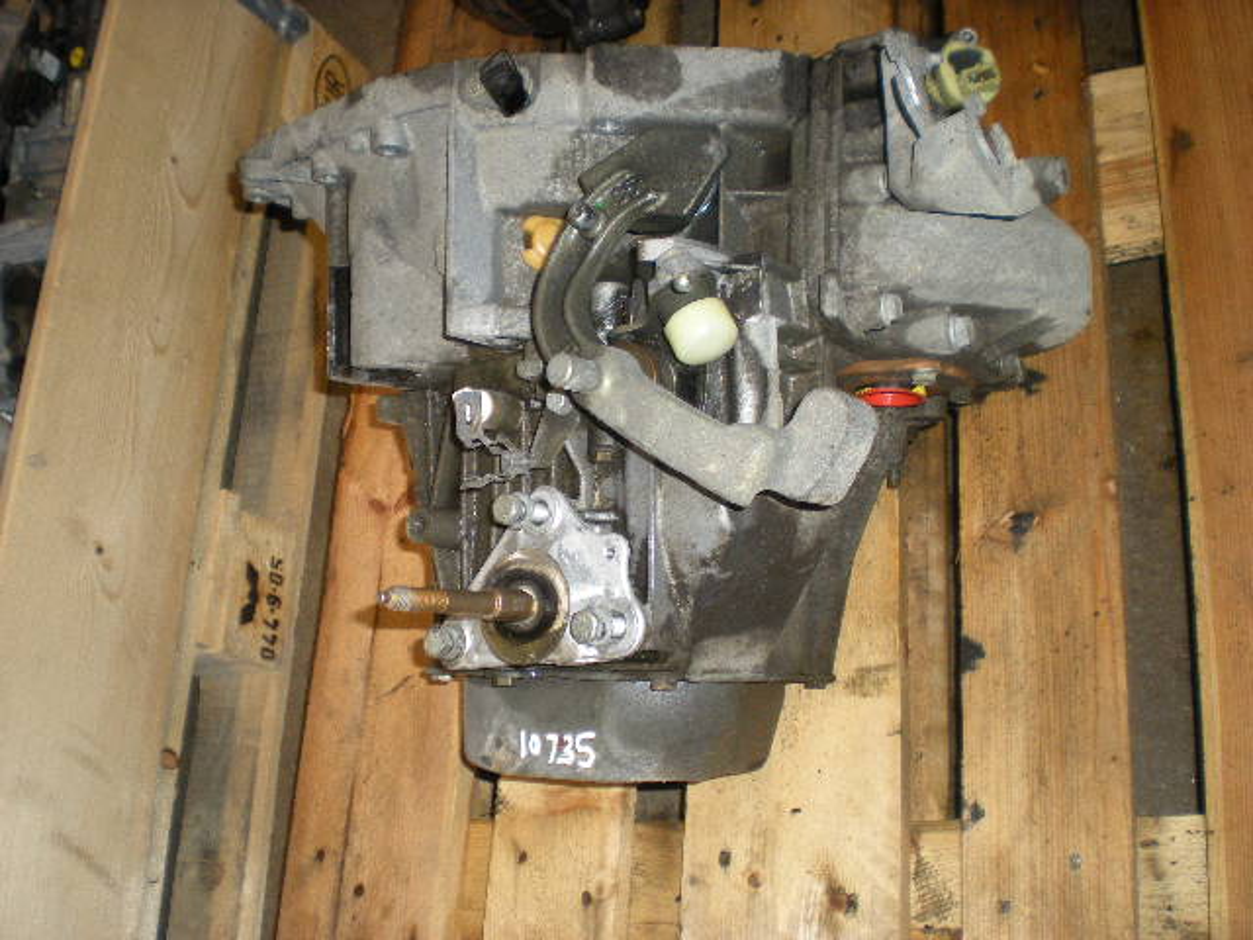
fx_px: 1375
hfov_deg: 49.0
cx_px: 626
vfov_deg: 37.7
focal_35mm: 38
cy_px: 470
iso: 164
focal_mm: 6.3
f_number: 3.1
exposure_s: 1/60
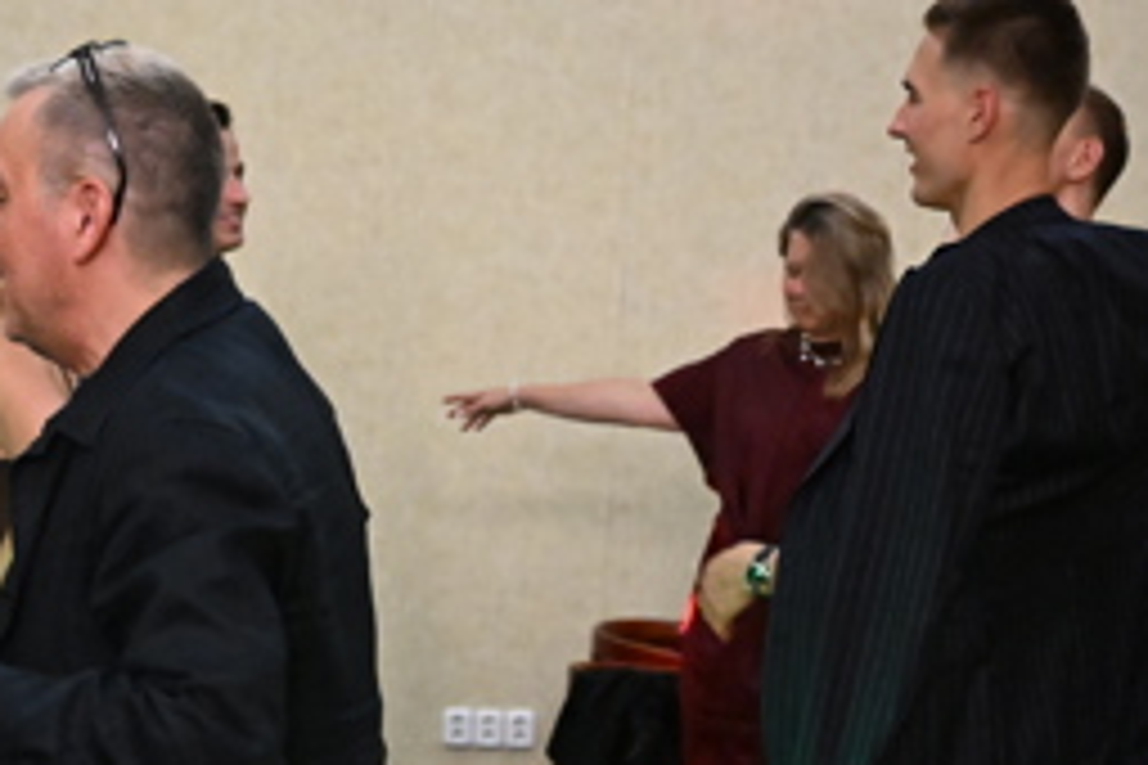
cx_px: 243
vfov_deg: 15.5
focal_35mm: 84
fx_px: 2678
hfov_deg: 23.9
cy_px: 999
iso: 8000
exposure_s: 1/100
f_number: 2.8
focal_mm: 31
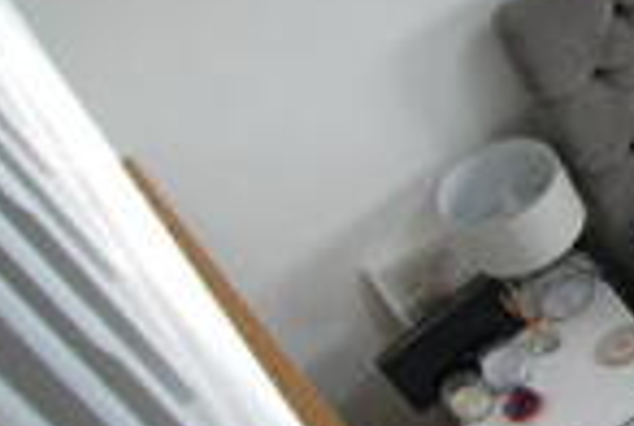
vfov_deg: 15.3
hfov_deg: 16.7
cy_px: -54
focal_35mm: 87
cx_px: 1314
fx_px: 1539
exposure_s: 1/100
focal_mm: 13
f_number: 6.3
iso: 500
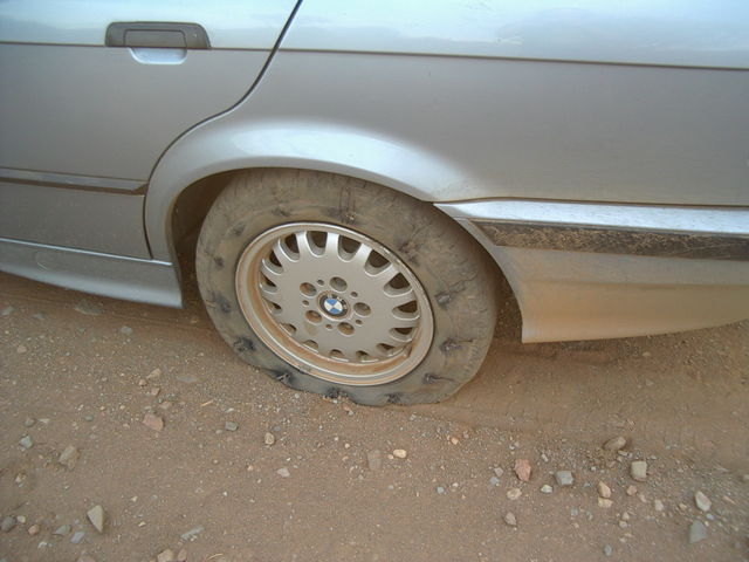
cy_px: 281
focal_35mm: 38
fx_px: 822
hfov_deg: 49.0
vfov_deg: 37.7
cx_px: 374
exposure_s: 1/60
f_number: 2.6
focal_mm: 5.8
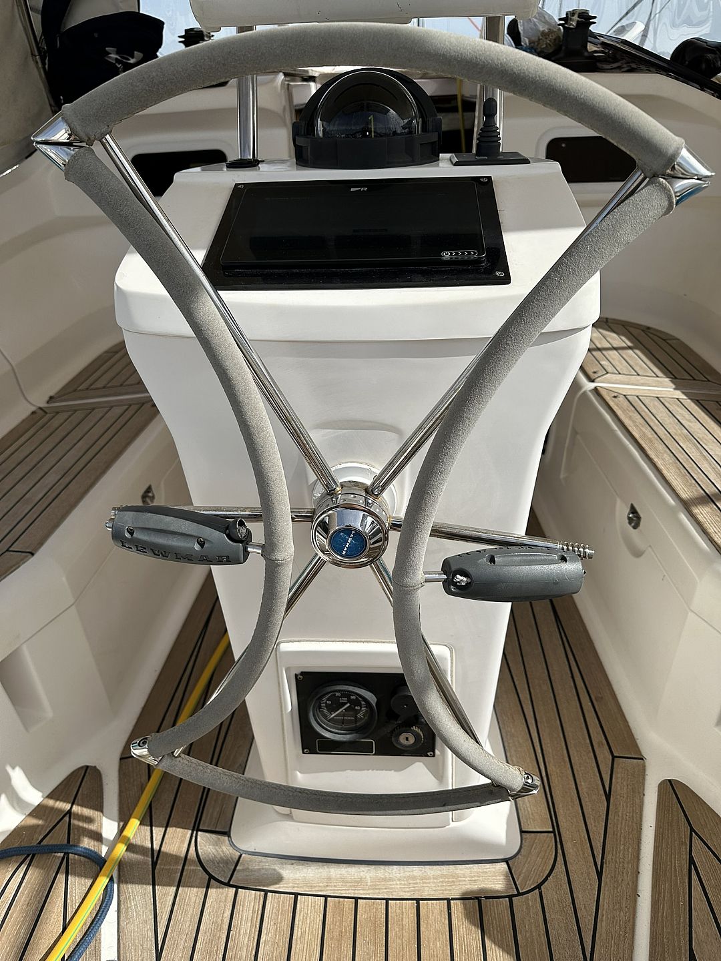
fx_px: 667
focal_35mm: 24
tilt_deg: -29.5
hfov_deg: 56.8
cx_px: 360
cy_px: 480
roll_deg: +1.4
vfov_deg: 71.6
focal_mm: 6.86
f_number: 1.78
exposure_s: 1/5263
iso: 80
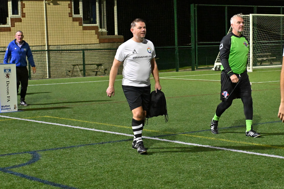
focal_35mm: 90
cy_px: 94
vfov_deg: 15.2
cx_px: 142
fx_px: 710
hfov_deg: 22.6
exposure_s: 1/400
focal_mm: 60
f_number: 4.5
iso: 8000
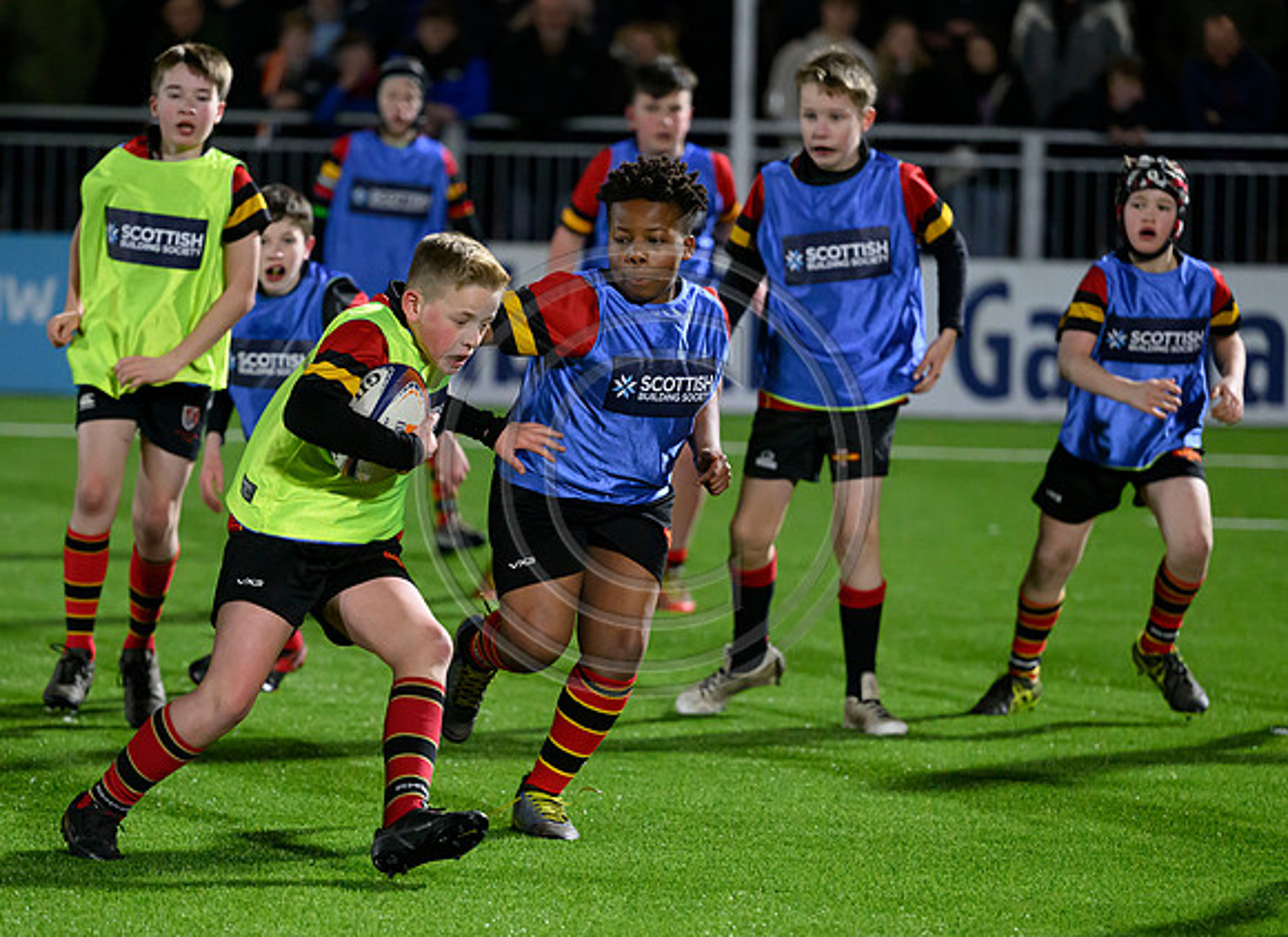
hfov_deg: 9.1
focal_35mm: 219
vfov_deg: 6.7
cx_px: 526
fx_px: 8057
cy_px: 586
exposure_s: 1/1250
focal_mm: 165
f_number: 3.2
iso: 6400
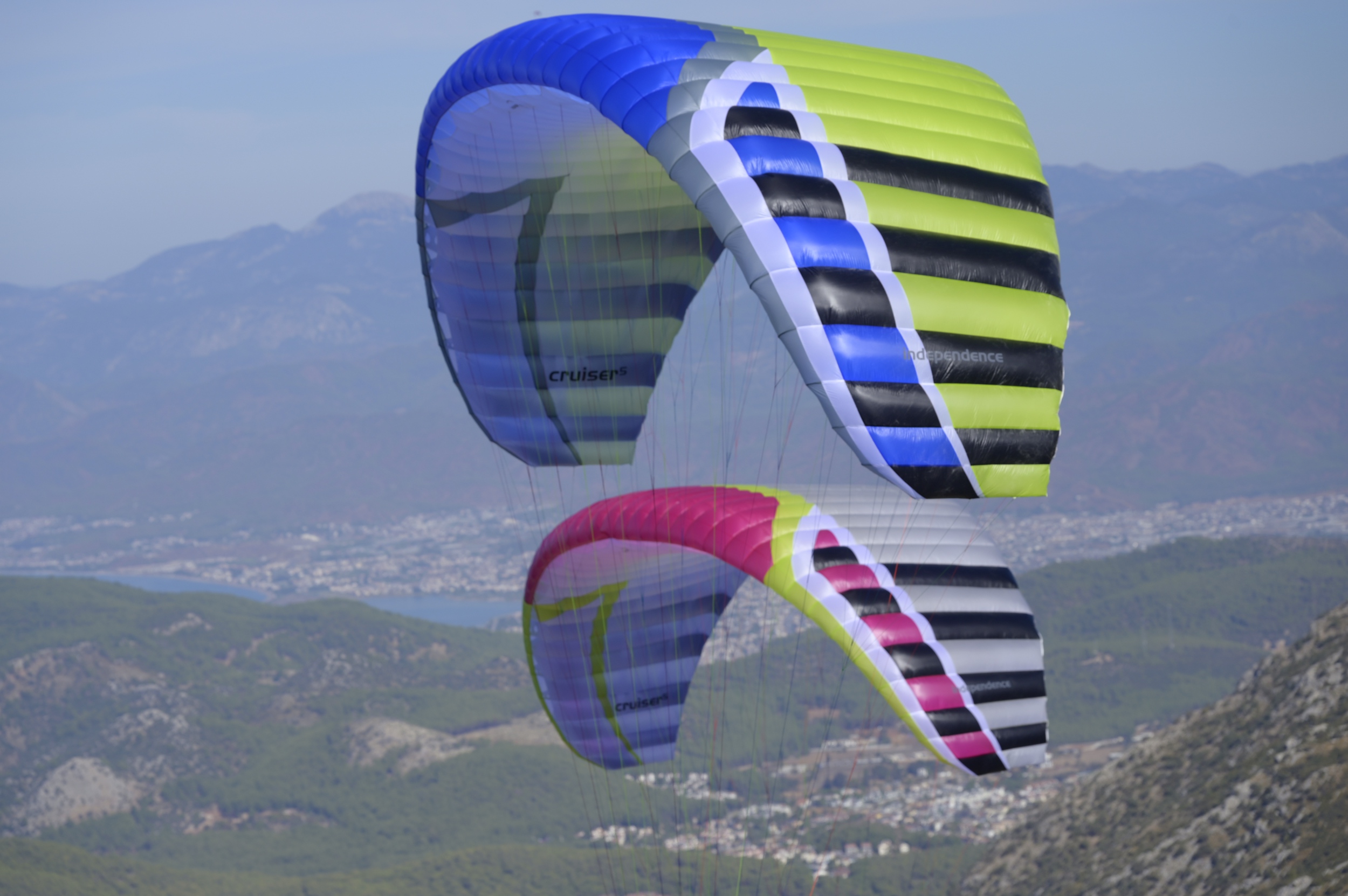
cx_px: 674
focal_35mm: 110
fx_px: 4116
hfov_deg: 18.6
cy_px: 448
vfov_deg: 12.4
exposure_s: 1/1000
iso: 125
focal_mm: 110
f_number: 6.3
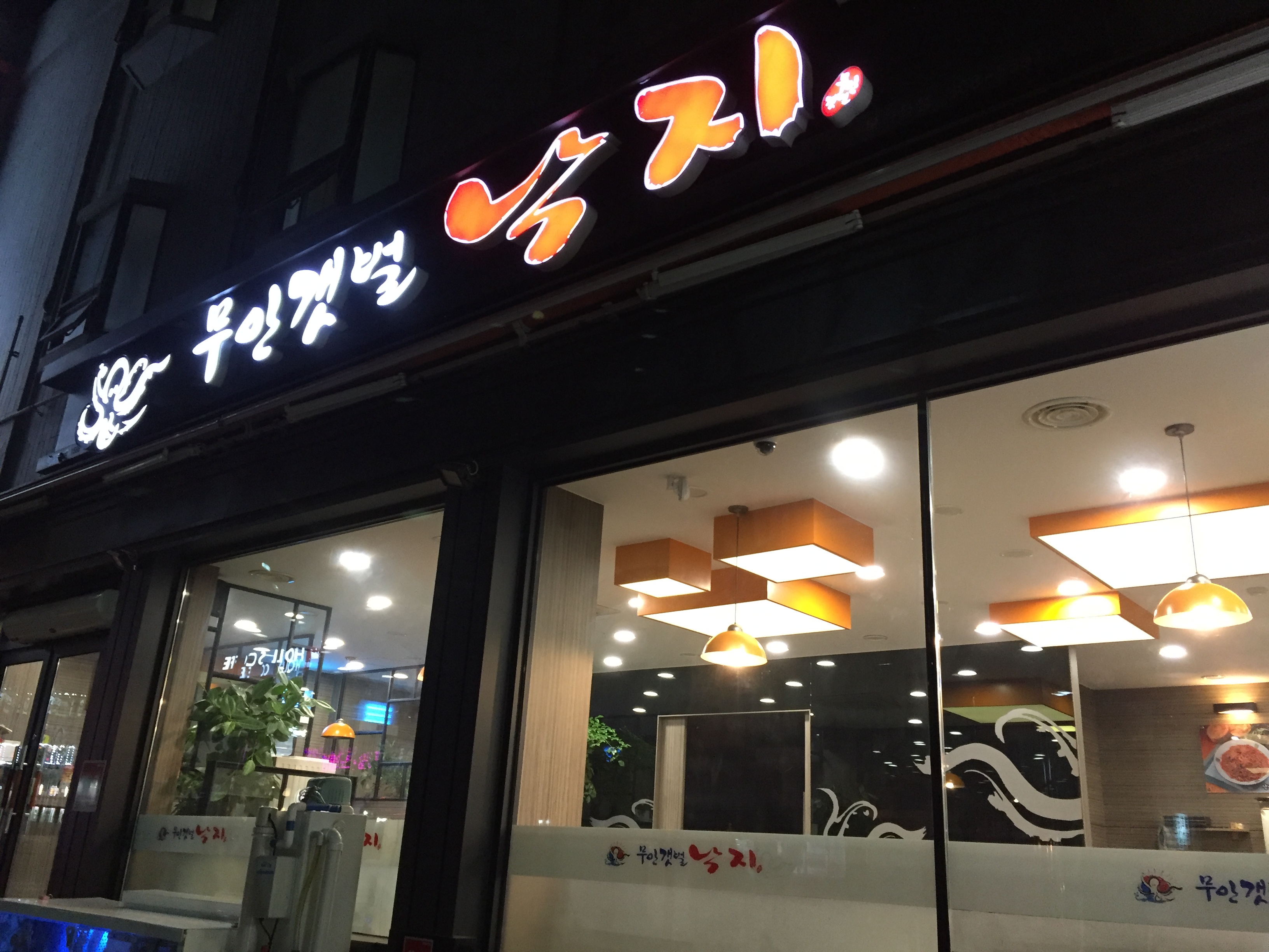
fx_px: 1063
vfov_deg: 48.2
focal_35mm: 29
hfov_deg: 61.7
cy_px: 476
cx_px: 634
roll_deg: -3.7
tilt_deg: +18.7
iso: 200
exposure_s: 1/30
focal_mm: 4.15
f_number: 2.2
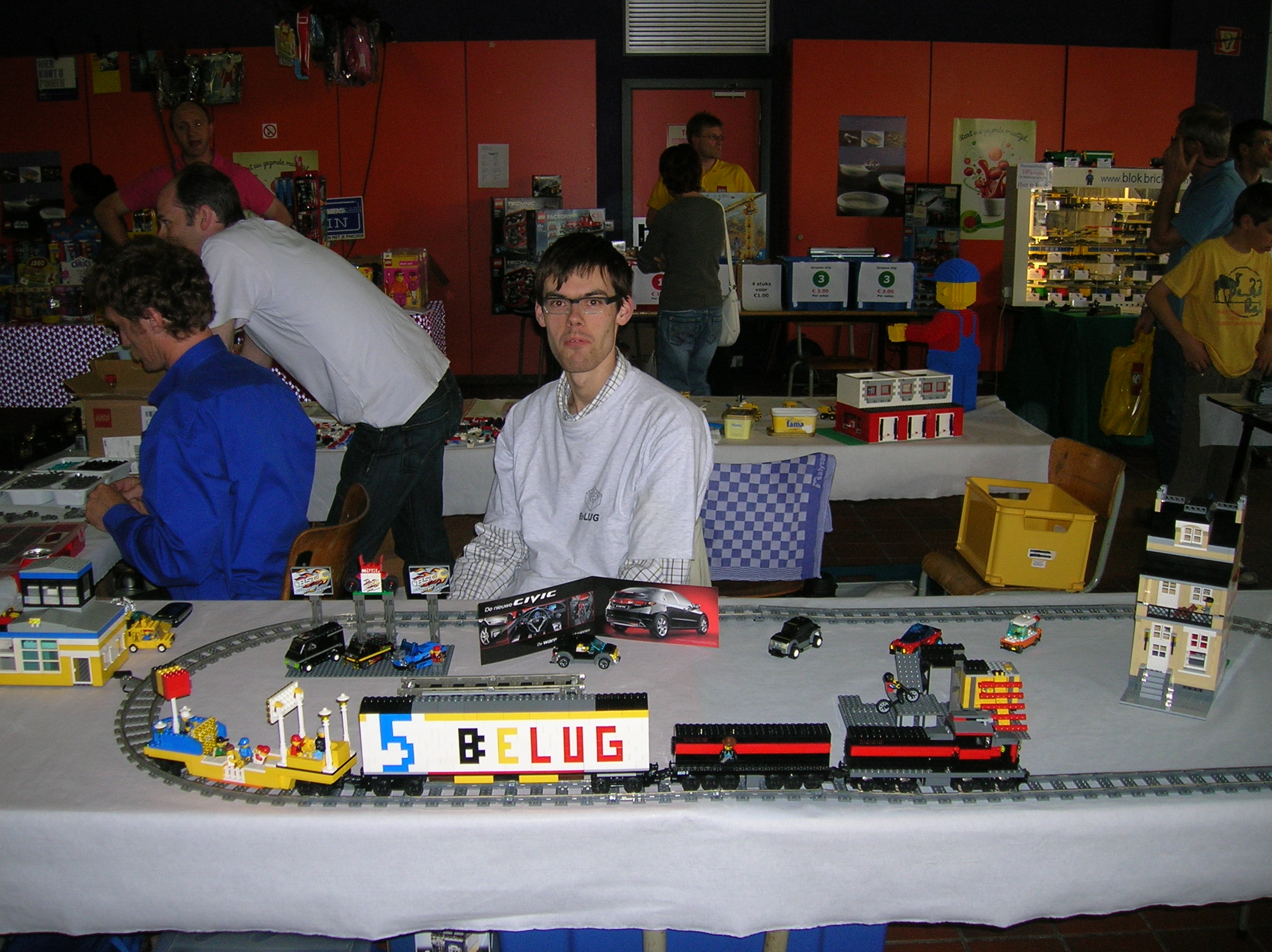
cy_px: 476
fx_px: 1248
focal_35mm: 34
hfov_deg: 54.0
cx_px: 636
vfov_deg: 41.7
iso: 67
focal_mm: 5.7
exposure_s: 1/60.1
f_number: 2.9
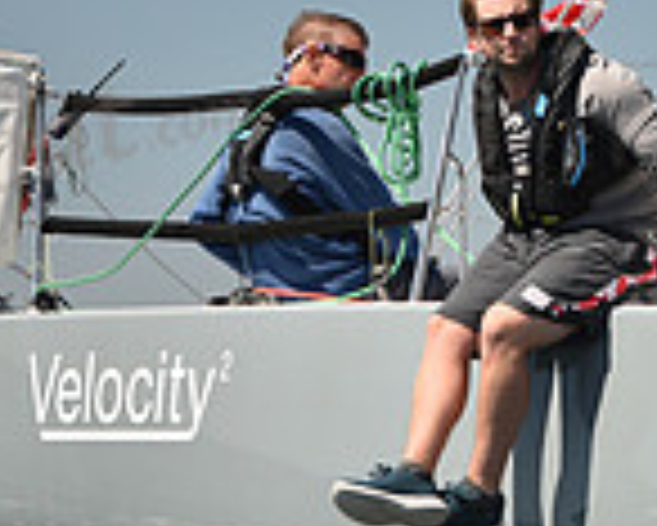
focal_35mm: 321
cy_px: 344
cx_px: 490
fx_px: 6246
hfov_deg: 6.0
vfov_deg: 4.8
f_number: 3.5
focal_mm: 86
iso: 250
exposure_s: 1/1250
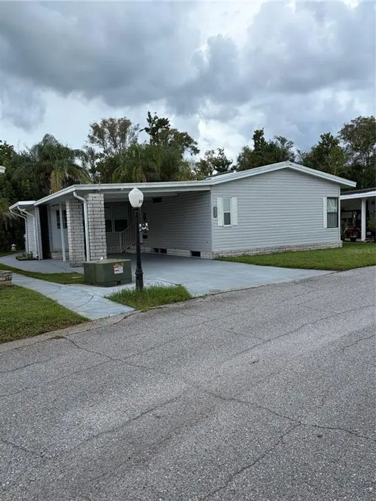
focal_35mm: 26
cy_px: 250
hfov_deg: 53.1
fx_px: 376
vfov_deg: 67.3
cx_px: 188
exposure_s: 1/1706
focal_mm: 5.96
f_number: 1.6
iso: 50
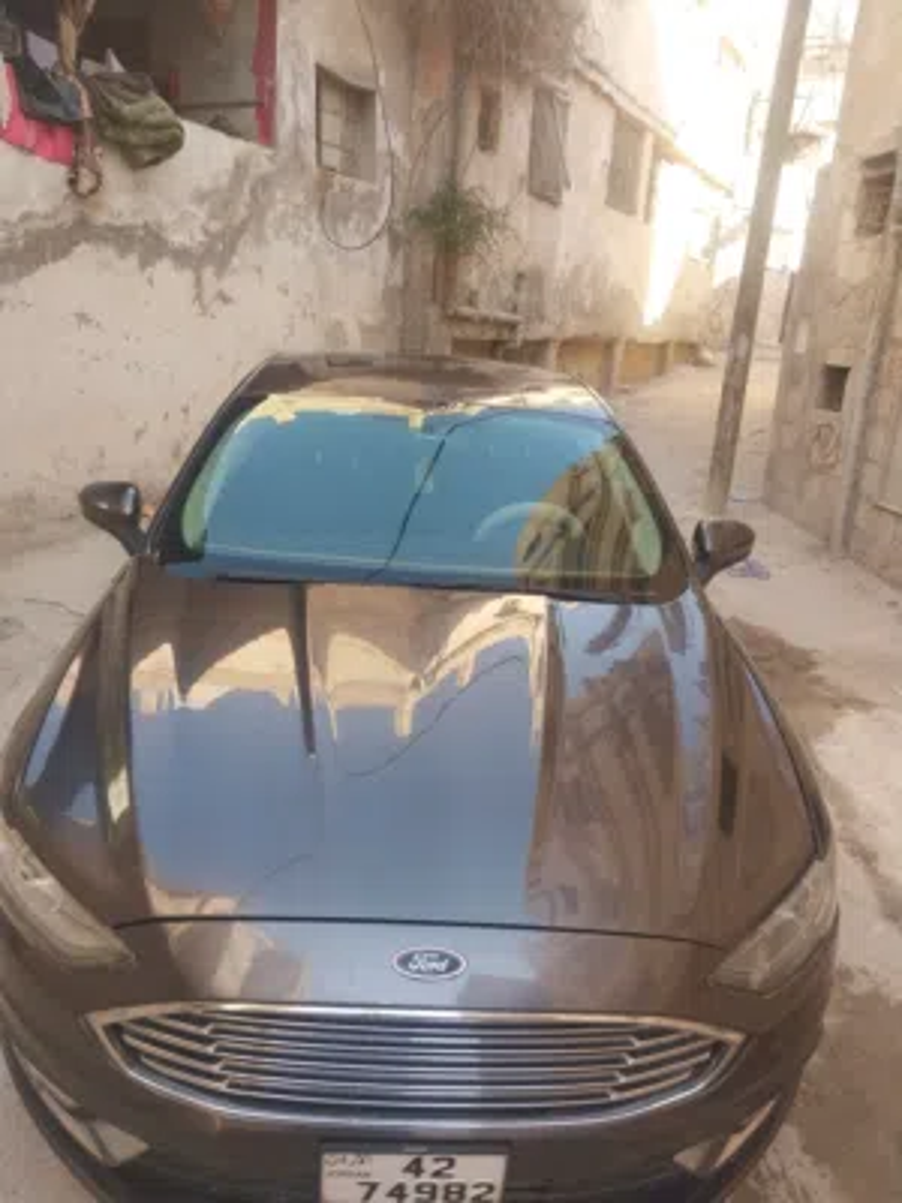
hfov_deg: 53.1
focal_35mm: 26
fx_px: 903
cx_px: 451
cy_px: 602
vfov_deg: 67.3
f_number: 1.8
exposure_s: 1/100
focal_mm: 4
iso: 20
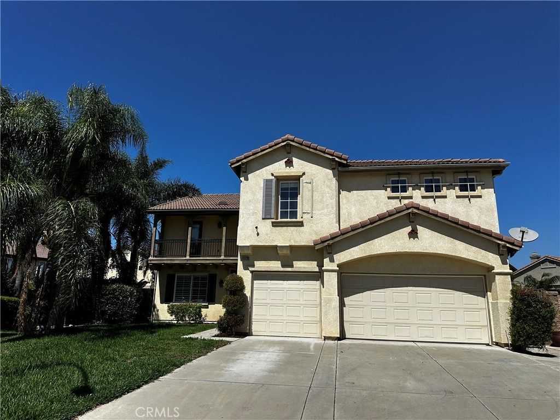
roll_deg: -1.3
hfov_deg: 71.6
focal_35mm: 24
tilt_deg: +14.5
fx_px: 388
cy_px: 210
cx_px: 280
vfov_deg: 56.8
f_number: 1.78
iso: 80
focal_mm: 6.86
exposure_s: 1/7576
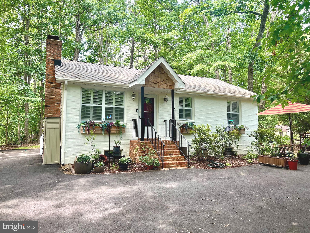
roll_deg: -0.3
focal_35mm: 26
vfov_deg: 53.1
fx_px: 233
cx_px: 155
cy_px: 116
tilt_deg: +5.2
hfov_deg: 67.3
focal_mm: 5.7
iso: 32
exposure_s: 1/121
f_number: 1.5
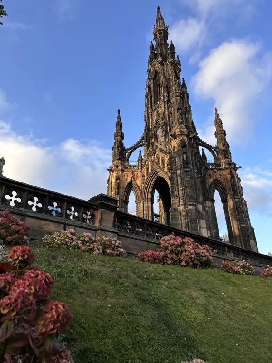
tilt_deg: +25.4
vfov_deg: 71.6
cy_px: 182
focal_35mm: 24
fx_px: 251
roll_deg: +0.9
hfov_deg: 56.8
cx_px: 136
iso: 80
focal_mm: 6.86
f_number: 1.78
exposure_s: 1/810
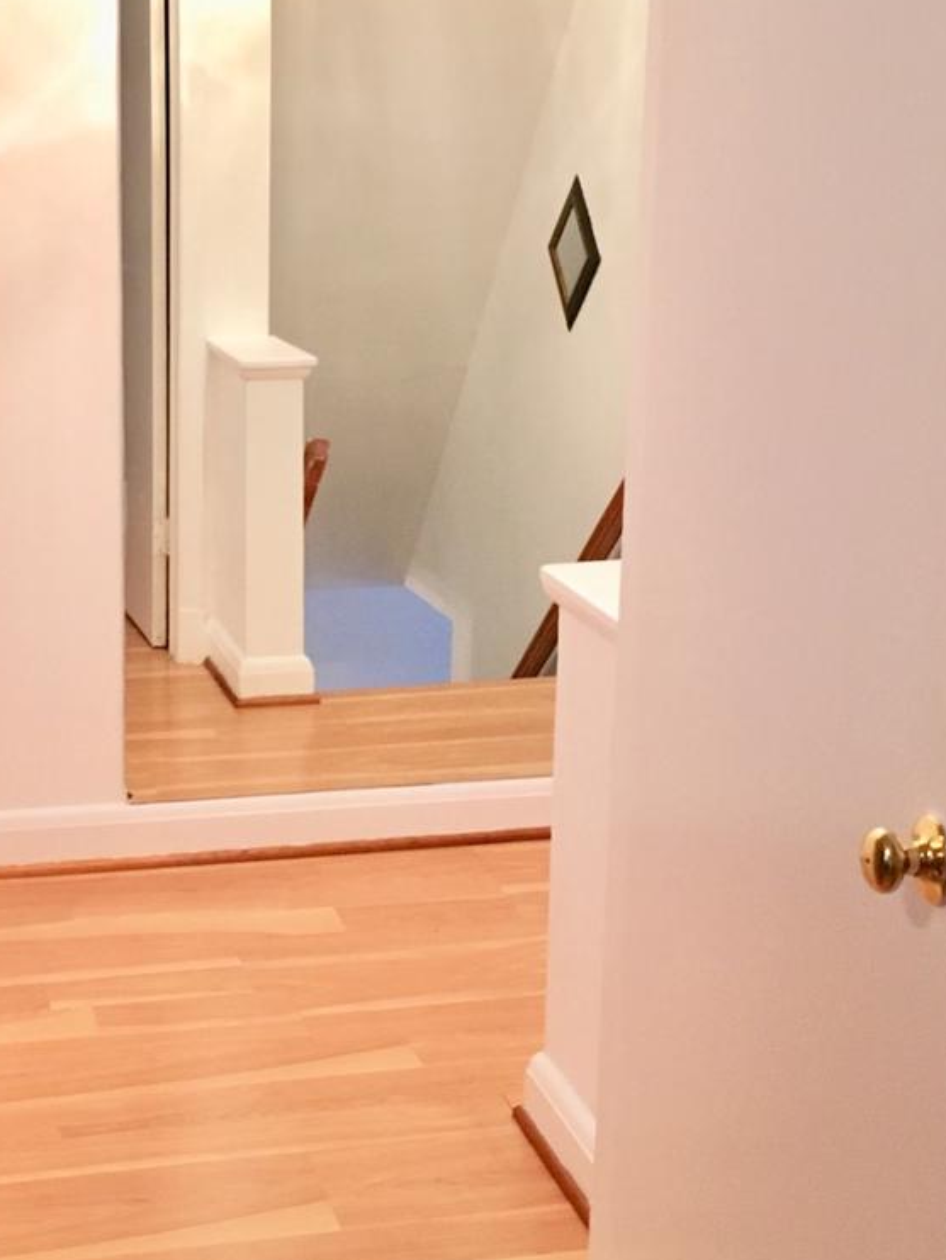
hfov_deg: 24.3
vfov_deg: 32.1
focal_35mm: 60
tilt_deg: -12.5
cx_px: 306
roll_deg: -1.6
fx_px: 2185
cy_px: 498
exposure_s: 1/30
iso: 125
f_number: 2.2
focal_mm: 4.15
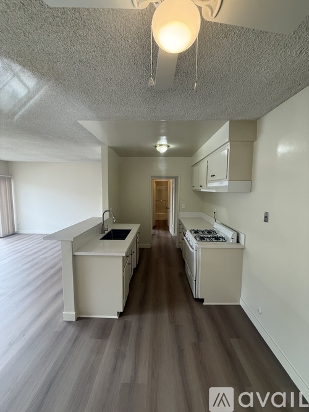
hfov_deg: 85.7
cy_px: 206
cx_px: 154
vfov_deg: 102.1
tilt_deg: -5.4
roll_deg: -1.8
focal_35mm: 14
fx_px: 167
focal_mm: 2.22
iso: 250
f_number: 2.2
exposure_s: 1/120
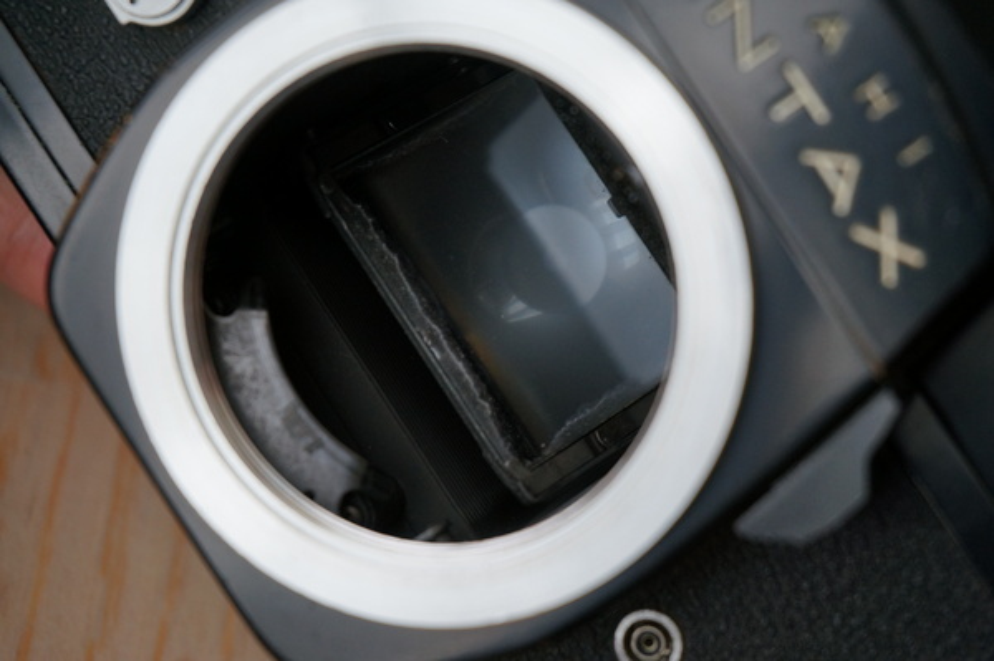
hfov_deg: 28.7
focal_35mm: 70
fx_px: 1945
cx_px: 497
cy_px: 330
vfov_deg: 19.3
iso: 500
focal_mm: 47
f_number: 5.6
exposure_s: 1/80
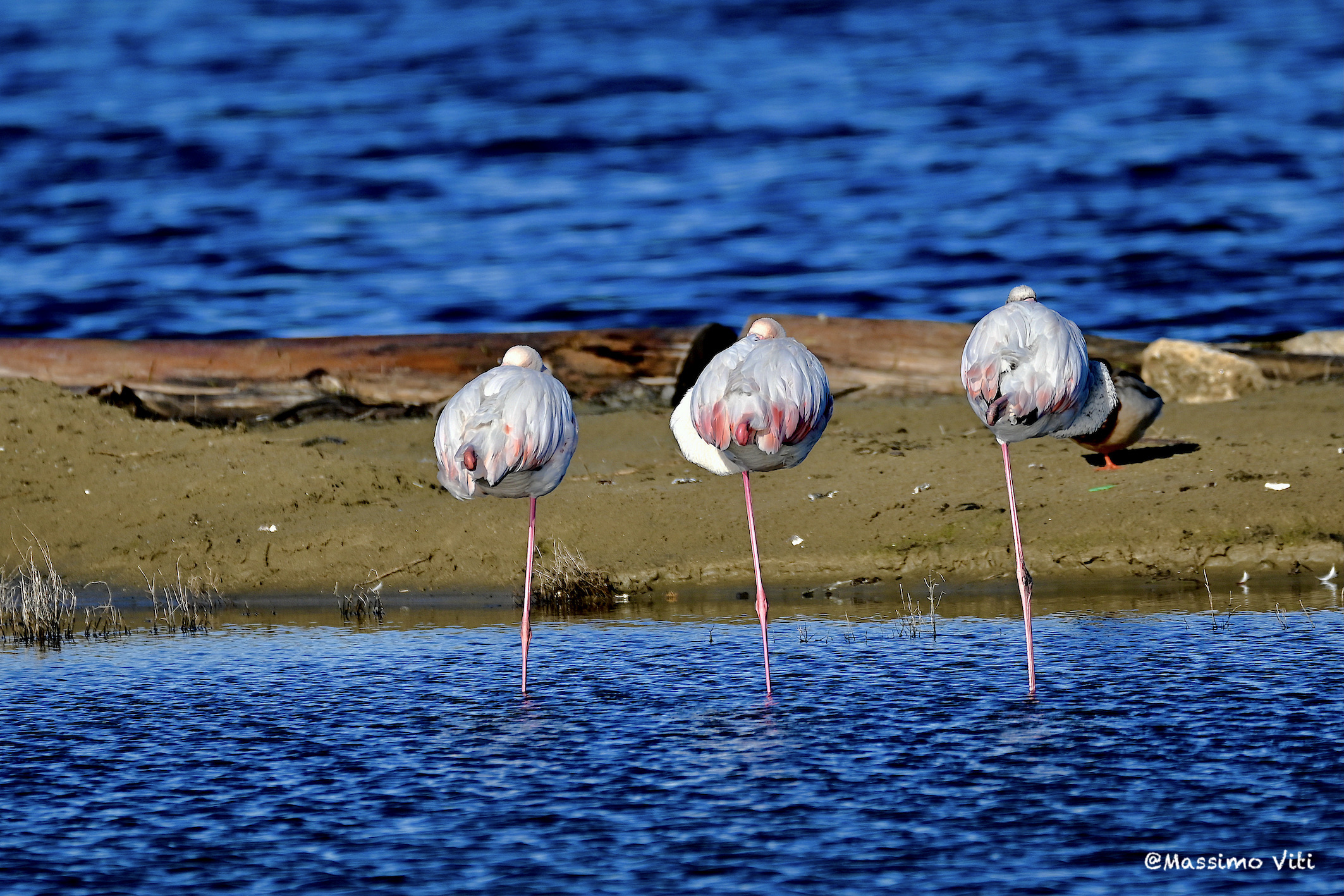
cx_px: 672
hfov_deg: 2.5
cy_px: 448
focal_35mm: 825
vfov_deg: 1.7
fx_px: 30795
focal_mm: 550
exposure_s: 1/1000
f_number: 6.3
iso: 180
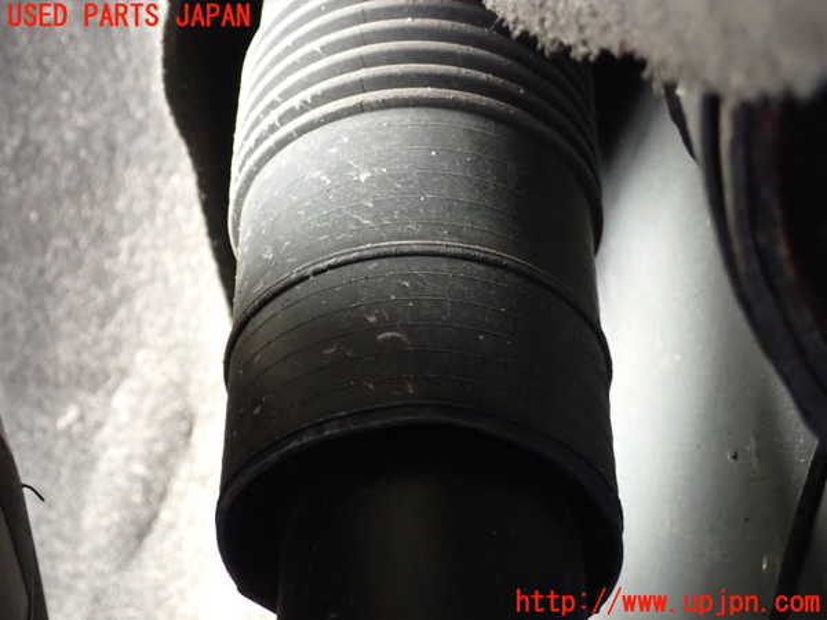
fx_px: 1840
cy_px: 310
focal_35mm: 77
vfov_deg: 19.1
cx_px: 414
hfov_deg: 25.3
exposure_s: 1/20
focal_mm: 13.65
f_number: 4.1
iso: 1250
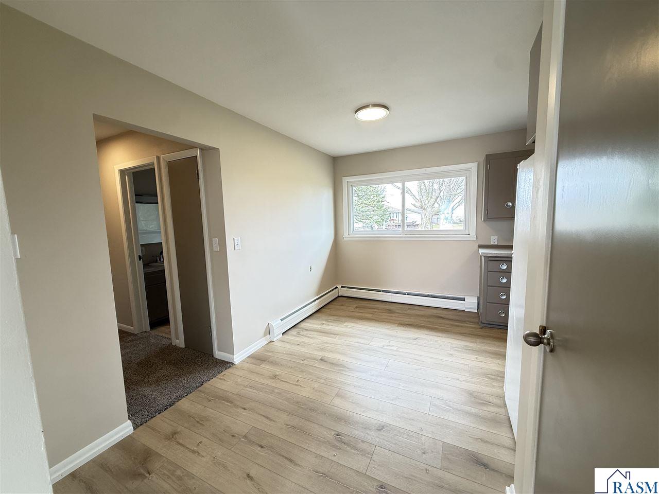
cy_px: 247
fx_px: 267
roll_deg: +1.7
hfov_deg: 102.1
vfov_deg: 85.7
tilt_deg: -5.1
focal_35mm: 14
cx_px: 330
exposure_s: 1/60
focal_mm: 2.22
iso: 160
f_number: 2.2
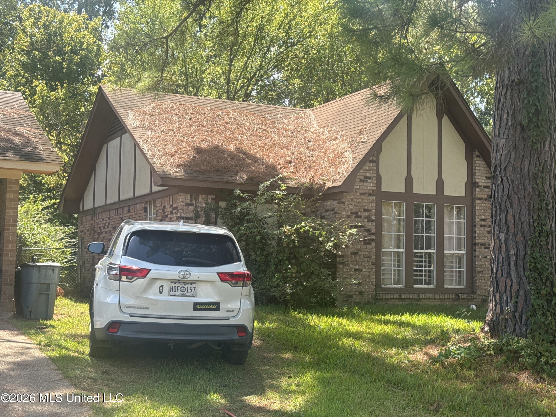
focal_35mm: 48
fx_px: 771
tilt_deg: +4.8
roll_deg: -0.8
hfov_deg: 39.7
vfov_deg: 30.3
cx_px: 278
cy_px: 208
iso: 64
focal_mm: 6.76
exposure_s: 1/1043
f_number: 1.78
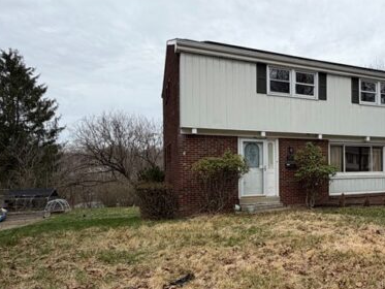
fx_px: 334
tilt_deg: +0.2
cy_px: 167
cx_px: 323
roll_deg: +1.1
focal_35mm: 30
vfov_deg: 46.7
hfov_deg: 54.6
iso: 25
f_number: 2.2
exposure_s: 1/770
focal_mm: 2.22
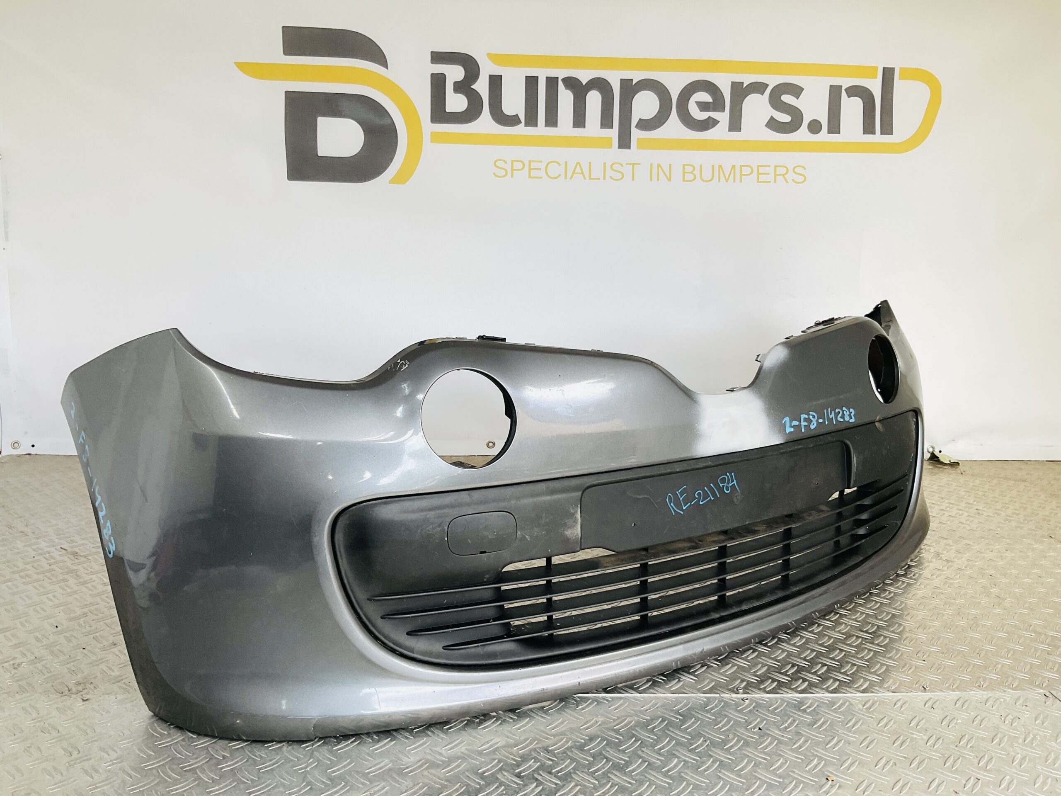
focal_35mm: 29
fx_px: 889
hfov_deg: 61.7
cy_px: 398
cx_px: 530
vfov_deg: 48.2
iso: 32
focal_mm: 3
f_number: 1.8
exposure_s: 1/120
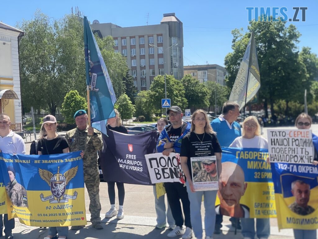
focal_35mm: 52
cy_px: 120
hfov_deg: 36.8
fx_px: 478
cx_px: 159
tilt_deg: +1.2
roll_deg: +0.9
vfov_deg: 28.0
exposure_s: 1/1142
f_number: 2
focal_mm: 6
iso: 32
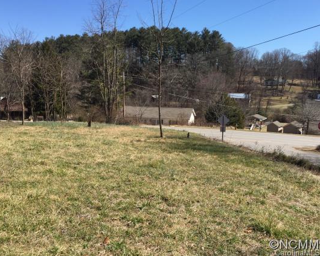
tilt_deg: -7.1
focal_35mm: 31
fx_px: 294
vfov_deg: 47.1
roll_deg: -2.0
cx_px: 169
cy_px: 127
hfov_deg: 57.1
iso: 32
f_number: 2.2
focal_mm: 4.15
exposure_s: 1/1522
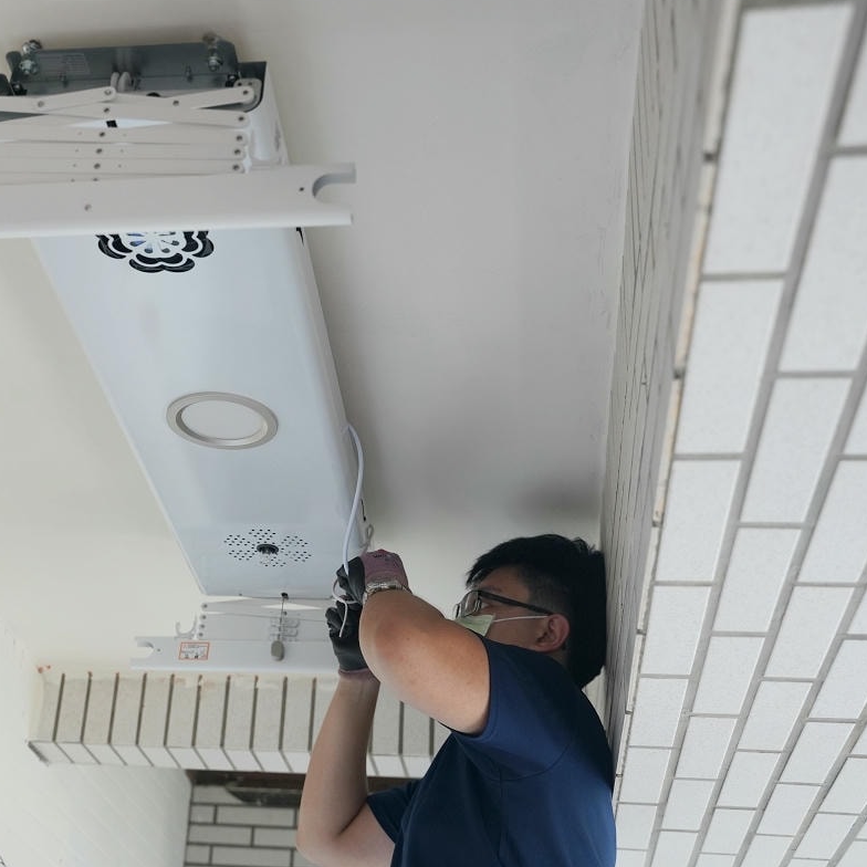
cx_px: 208
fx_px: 1474
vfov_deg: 32.8
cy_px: 426
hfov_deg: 32.1
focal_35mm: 52
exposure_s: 1/160
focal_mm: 40
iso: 1000
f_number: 4
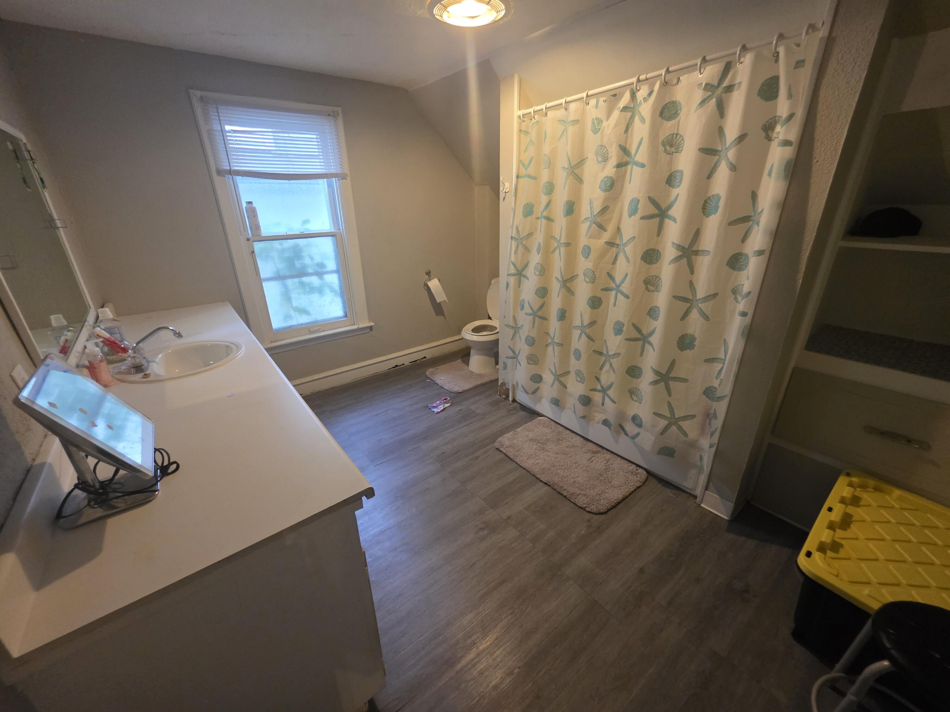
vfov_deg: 89.9
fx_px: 357
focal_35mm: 13
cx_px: 475
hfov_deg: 106.2
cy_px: 356
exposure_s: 1/60
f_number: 1.9
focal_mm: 2.2
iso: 640
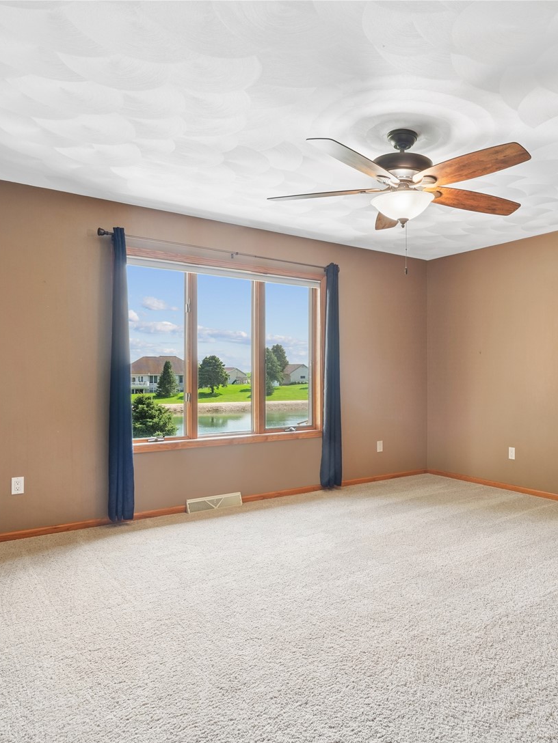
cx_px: 384
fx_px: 516
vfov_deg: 71.6
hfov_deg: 55.3
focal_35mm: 24
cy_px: 385
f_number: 10
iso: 400
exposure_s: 1/13
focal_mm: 16
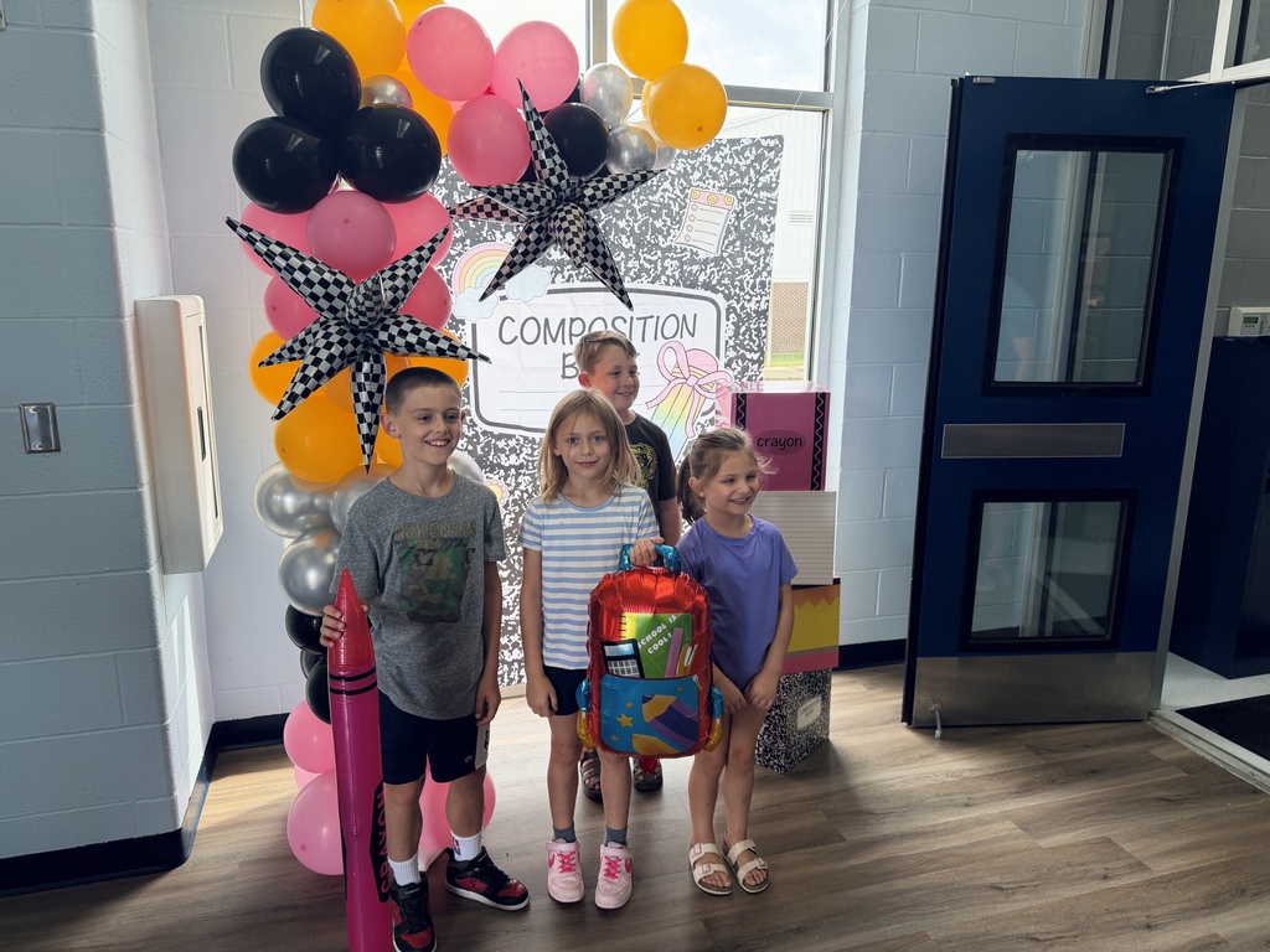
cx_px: 635
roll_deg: -0.2
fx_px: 881
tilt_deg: -10.5
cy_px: 476
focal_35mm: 24
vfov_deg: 56.8
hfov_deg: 71.6
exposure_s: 1/198
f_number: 1.78
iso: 125
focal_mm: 6.76
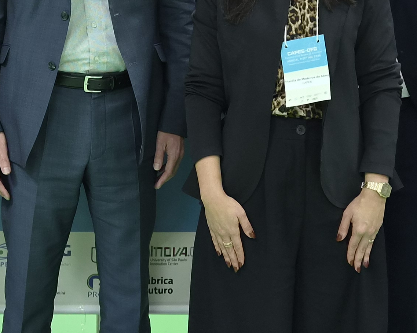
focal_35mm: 79
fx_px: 975
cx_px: 118
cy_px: 159
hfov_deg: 24.0
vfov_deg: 19.4
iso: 400
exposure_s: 1/120
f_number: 1.8
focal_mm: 5.4
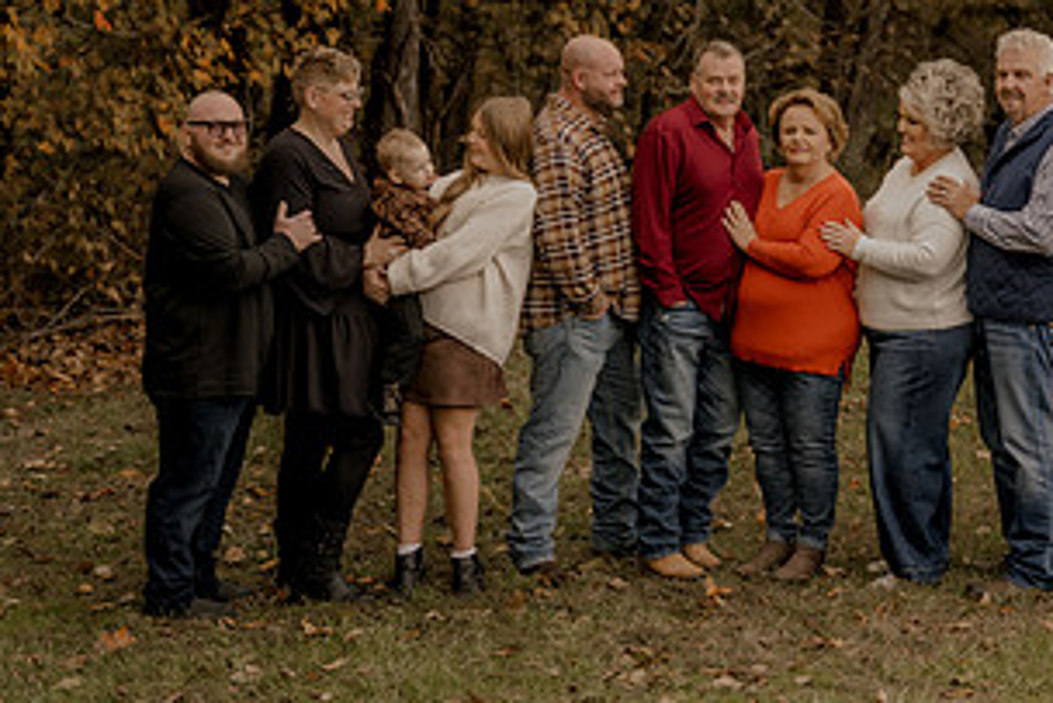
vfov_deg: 11.2
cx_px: 869
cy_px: 265
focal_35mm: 122
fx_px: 3570
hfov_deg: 16.6
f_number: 2.8
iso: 250
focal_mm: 64
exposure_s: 1/125
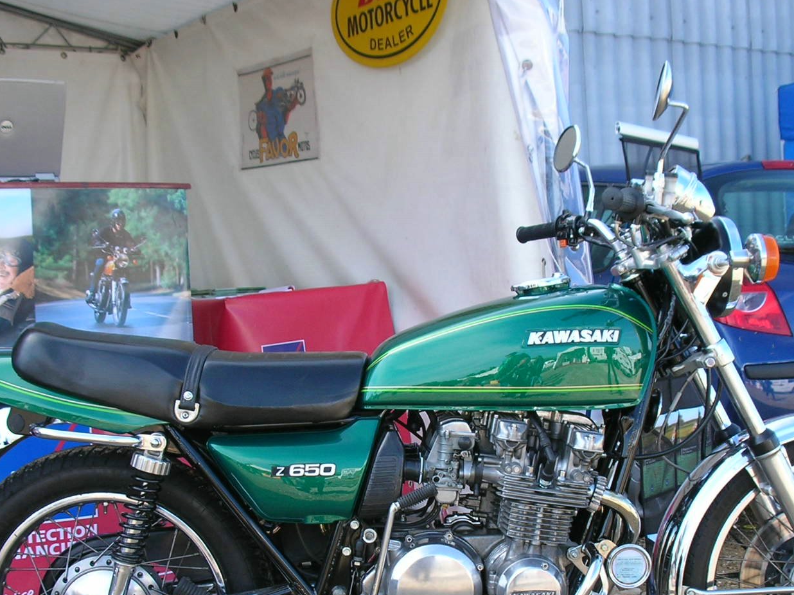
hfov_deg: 33.2
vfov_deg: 25.0
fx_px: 1330
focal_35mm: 58
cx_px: 407
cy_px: 440
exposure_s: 1/136
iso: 50
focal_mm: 5.8
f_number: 3
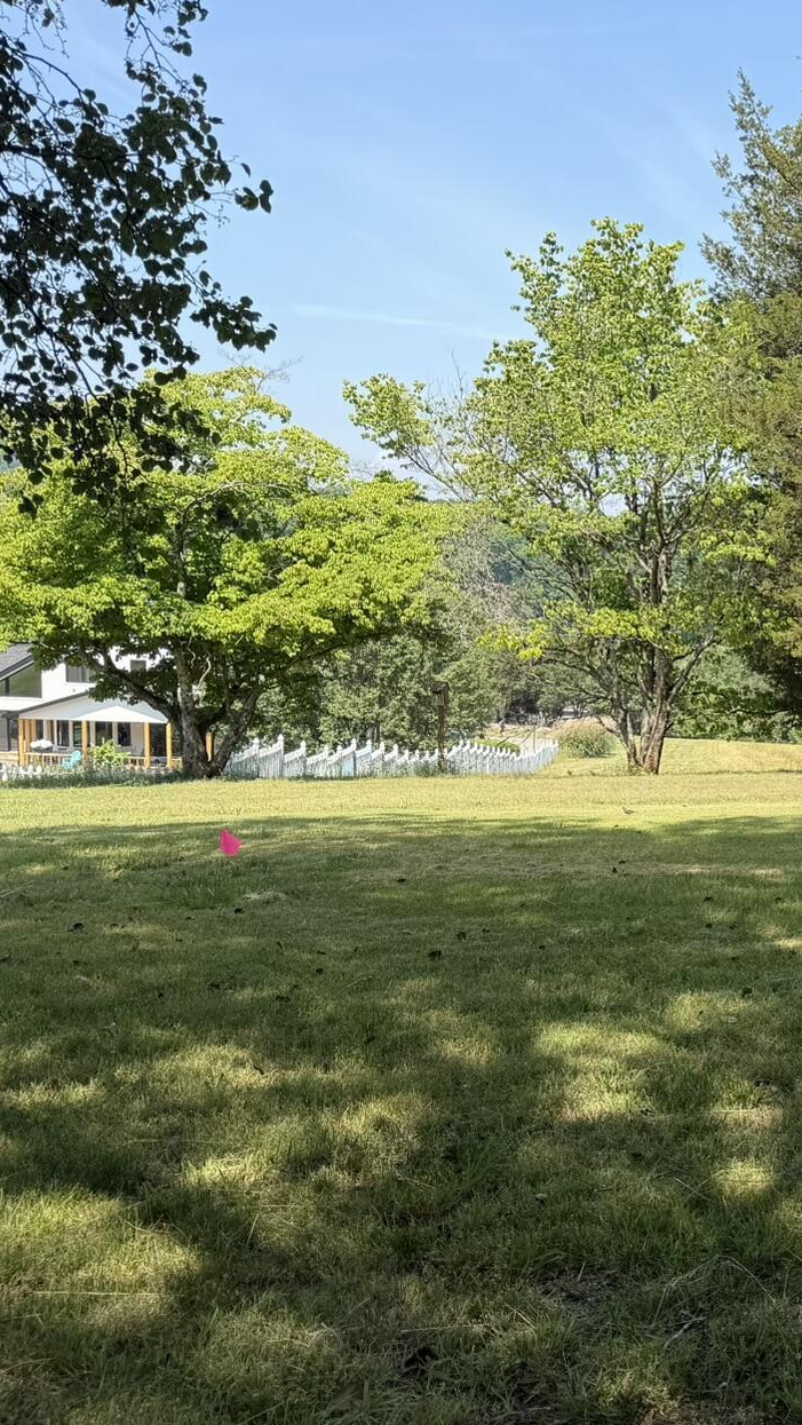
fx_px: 1624
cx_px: 984
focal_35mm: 43
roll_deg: -2.1
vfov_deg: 47.2
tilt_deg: -8.8
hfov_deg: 24.8
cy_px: 825
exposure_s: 1/1522
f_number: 1.78
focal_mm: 6.76
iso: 80
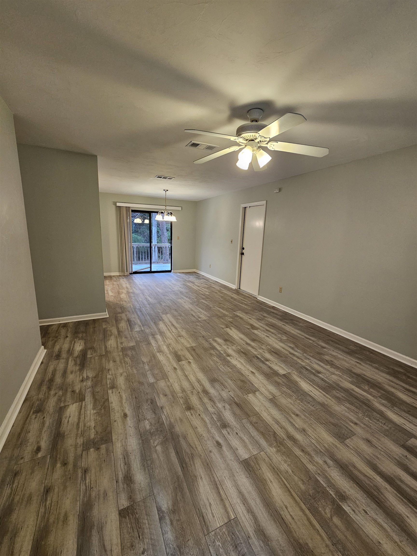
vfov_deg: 106.2
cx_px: 208
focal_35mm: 13
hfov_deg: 89.9
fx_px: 209
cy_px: 278
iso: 160
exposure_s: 1/60
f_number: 2.2
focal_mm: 2.2
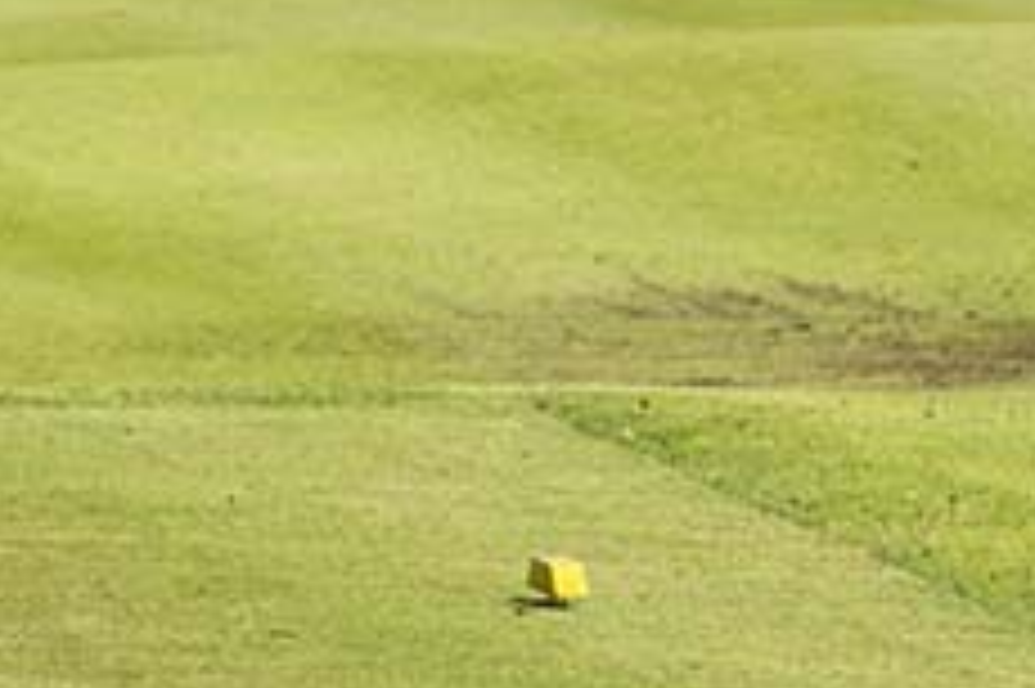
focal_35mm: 564
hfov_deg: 3.7
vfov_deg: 2.4
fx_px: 16203
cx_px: -162
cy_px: -553
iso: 180
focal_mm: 135
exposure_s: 1/640
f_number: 8
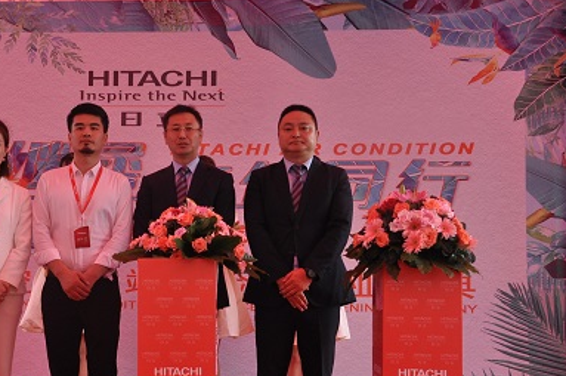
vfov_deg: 24.0
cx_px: 174
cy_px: 239
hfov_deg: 35.2
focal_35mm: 56
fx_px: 879
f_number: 6.3
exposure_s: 1/160
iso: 800
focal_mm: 26
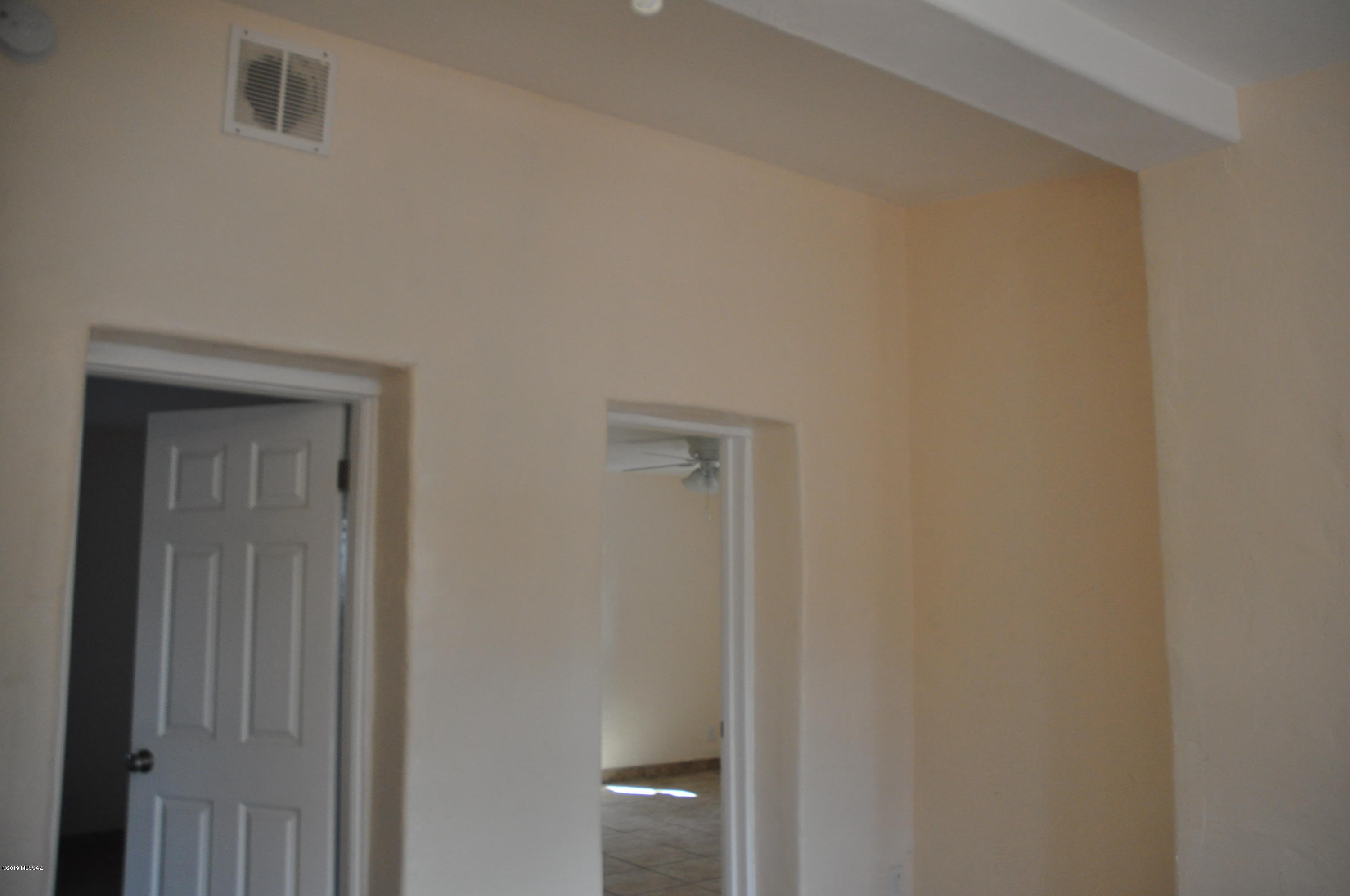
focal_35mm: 27
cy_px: 448
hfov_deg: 67.4
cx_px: 675
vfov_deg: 47.8
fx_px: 1011
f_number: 3.5
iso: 1000
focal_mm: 18
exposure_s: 1/500
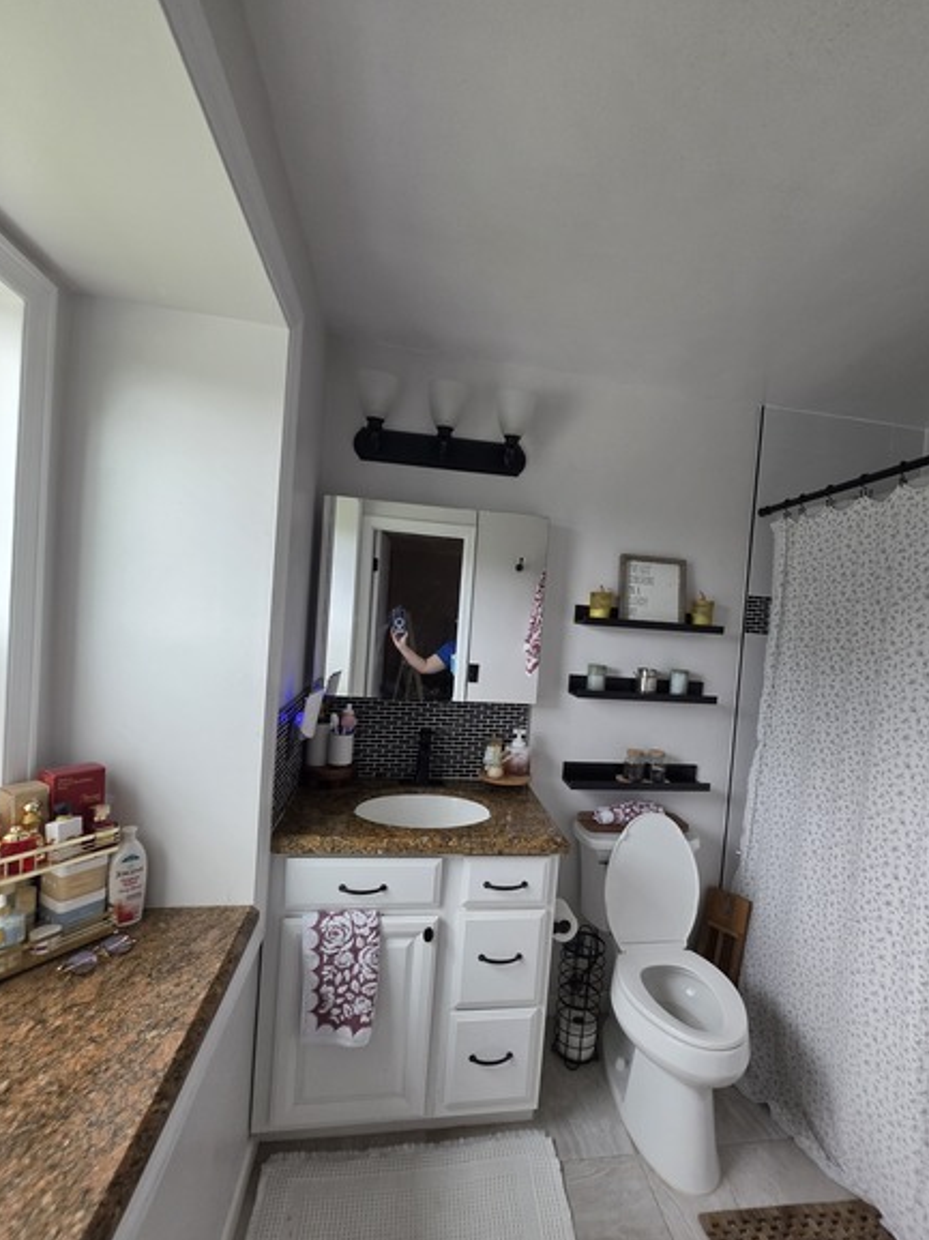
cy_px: 634
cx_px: 513
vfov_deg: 98.2
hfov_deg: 81.4
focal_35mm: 15
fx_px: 537
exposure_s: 1/120
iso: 80
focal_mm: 2.2
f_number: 1.9
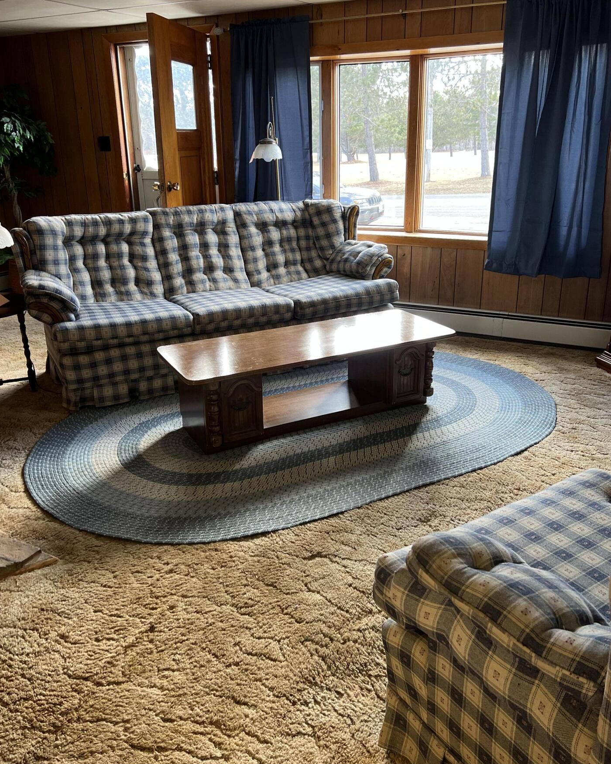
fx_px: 656
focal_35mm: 29
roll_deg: +0.2
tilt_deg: -17.8
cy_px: 345
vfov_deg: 60.3
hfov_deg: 50.0
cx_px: 310
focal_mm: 5.7
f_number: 1.5
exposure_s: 1/120
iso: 125
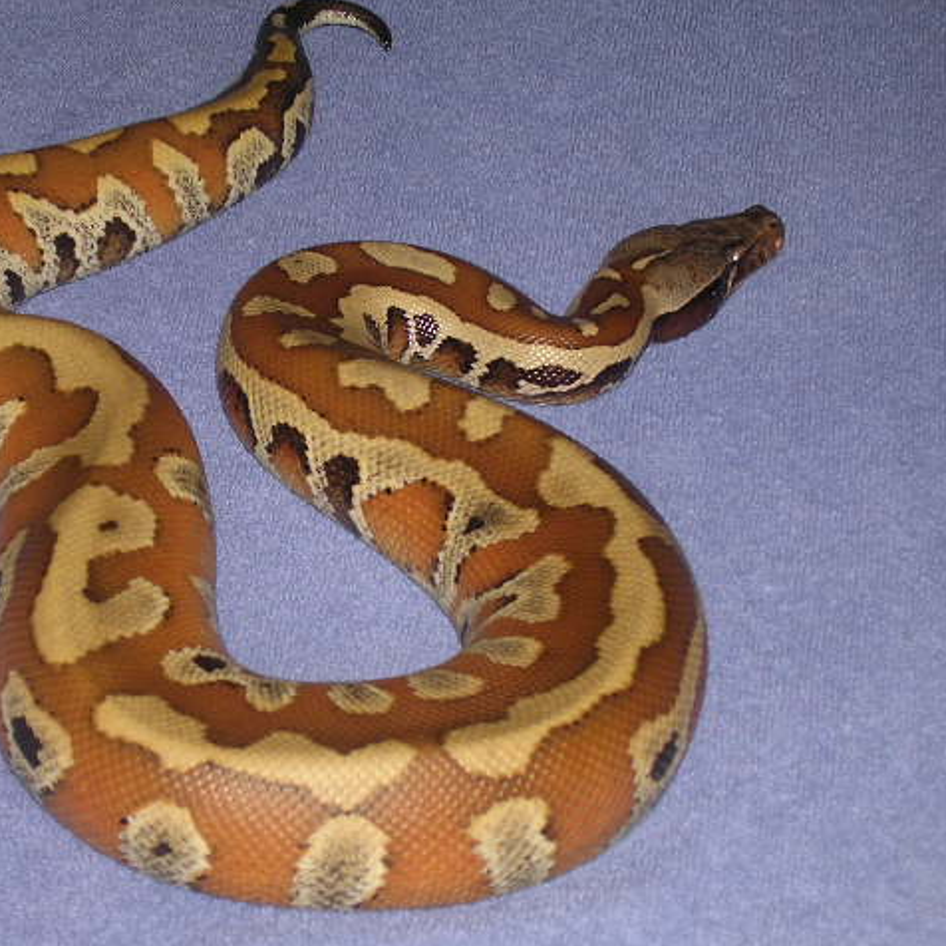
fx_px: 3494
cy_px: 473
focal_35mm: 113
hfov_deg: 15.4
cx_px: 344
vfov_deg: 15.4
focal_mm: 14.5
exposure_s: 1/60.1
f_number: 4.4
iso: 100
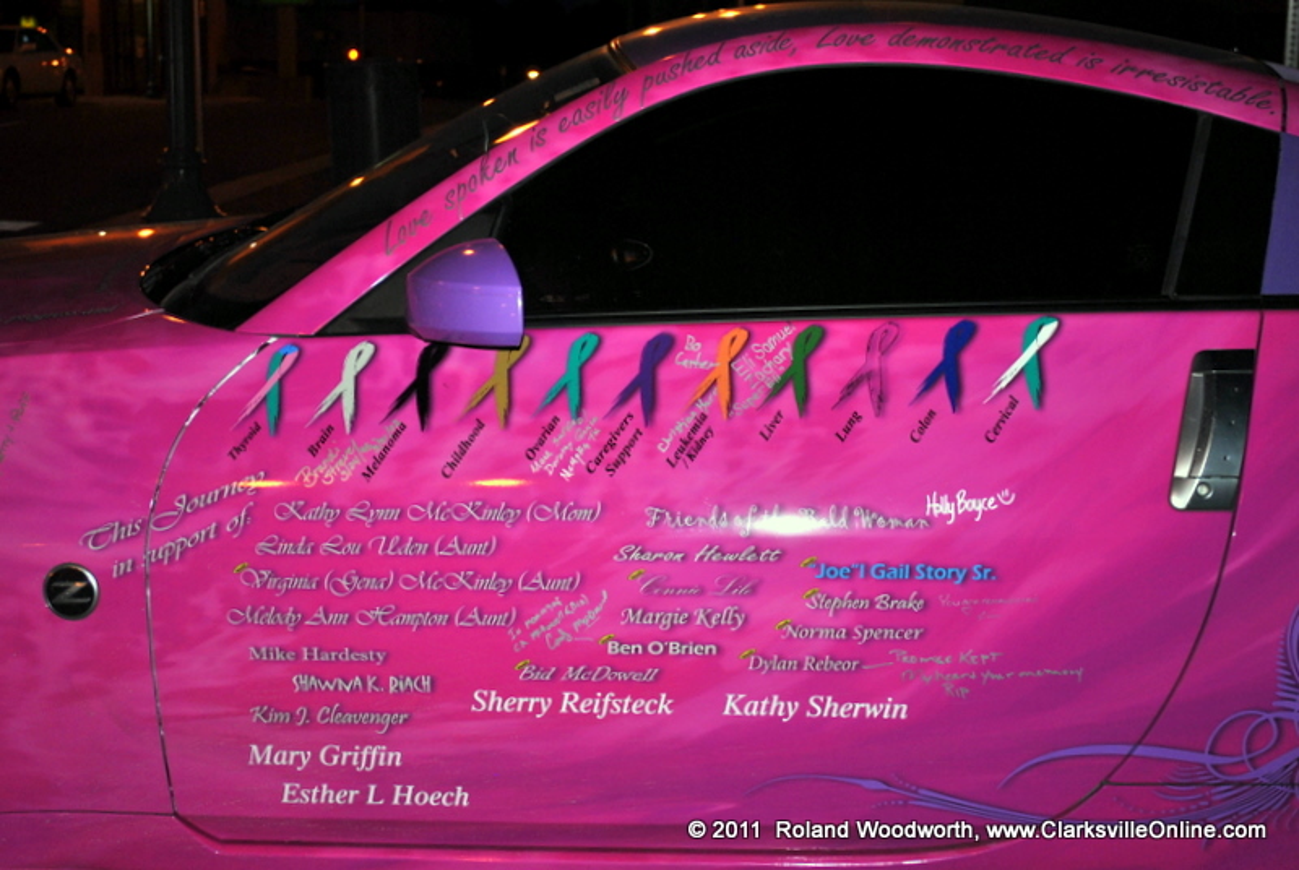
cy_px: 435
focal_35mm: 54
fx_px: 1951
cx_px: 650
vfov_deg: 25.1
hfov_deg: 36.8
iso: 200
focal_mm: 36
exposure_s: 1/60
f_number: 5
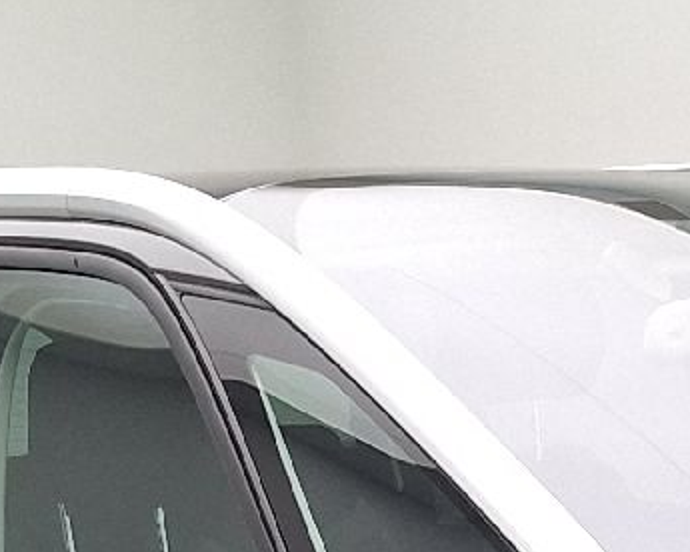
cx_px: 676
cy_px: 1164
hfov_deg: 15.1
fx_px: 2553
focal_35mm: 125
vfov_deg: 11.0
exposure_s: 1/100
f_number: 1.8
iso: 50
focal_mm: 5.54
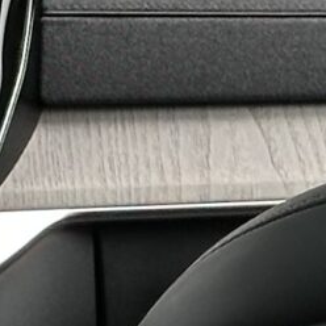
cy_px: -64
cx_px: -105
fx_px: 4667
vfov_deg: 4.0
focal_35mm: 438
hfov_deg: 4.0
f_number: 1.78
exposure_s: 1/672
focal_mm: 6.86
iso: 64
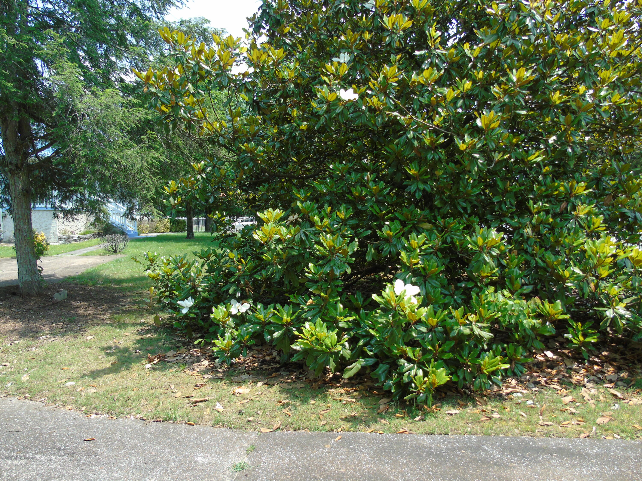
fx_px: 464
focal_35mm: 25
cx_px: 321
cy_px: 240
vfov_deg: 54.9
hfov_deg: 69.4
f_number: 3.4
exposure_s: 1/250
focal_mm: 4.4
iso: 80
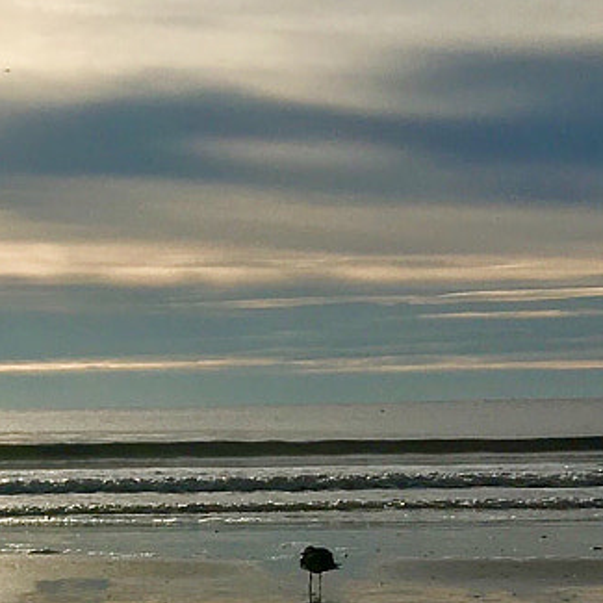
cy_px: 618
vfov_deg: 13.6
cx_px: -360
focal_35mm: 126
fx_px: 2483
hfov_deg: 12.9
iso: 25
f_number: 2.2
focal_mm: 4.15
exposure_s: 1/6410
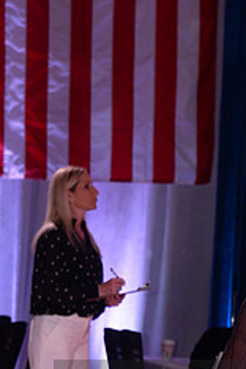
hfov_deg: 4.9
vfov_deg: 7.4
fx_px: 2839
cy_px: 413
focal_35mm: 277
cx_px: 272
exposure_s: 1/250
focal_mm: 112
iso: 2000
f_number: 6.3
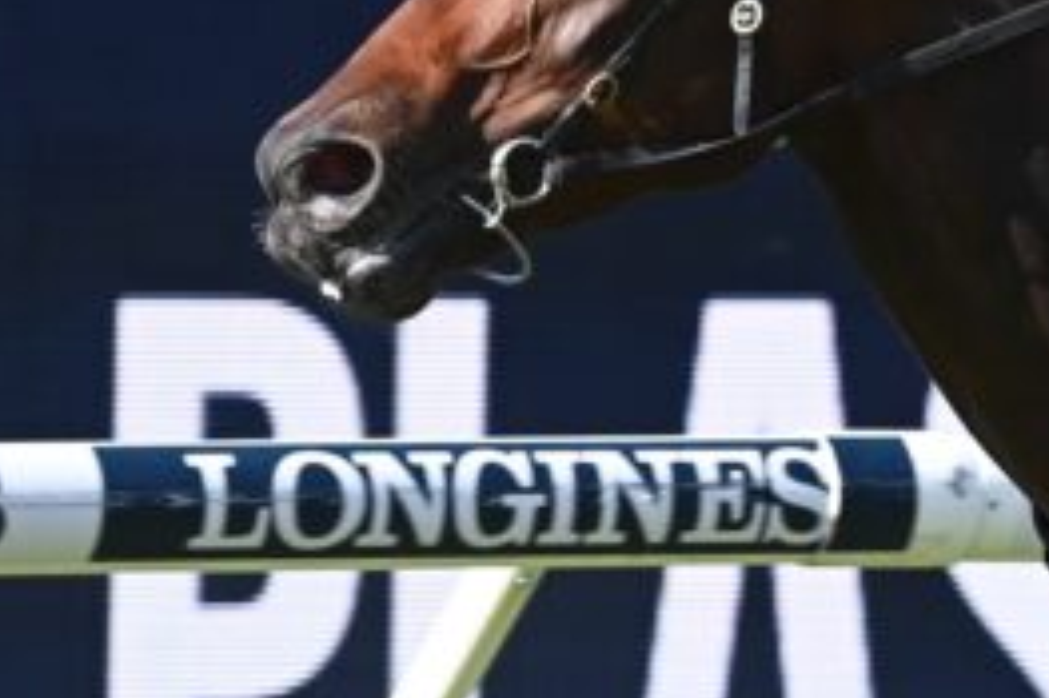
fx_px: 32876
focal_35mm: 1129
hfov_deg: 1.8
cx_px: 1623
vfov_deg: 1.2
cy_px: 568
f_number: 5.6
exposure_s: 1/1600
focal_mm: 290
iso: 900
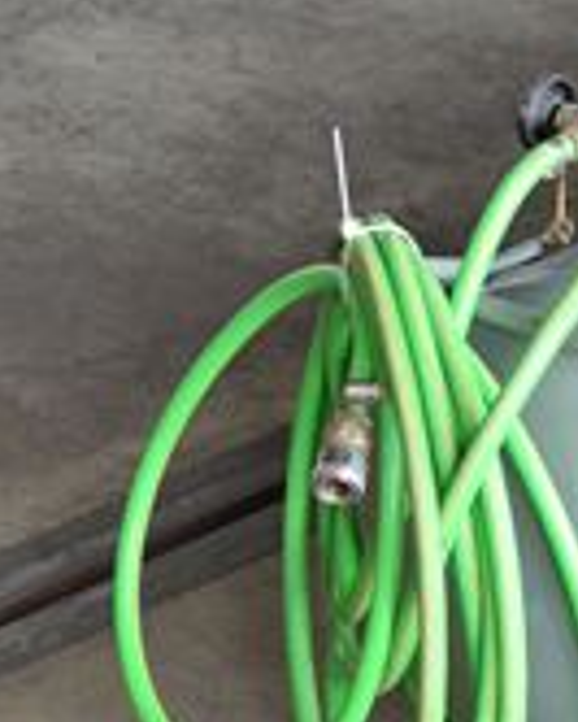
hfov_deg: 6.5
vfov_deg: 8.3
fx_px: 4987
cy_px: 204
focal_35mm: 233
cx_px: 904
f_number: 6.3
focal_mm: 55
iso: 1250
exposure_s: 1/250
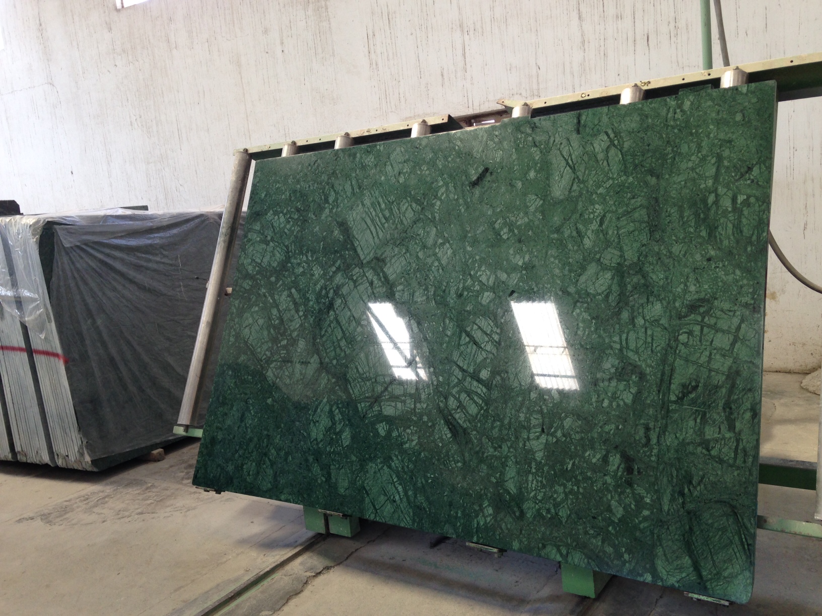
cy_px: 308
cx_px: 411
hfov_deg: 55.4
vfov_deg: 42.9
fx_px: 784
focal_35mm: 33
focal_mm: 4.12
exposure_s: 1/60
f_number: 2.4
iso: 50
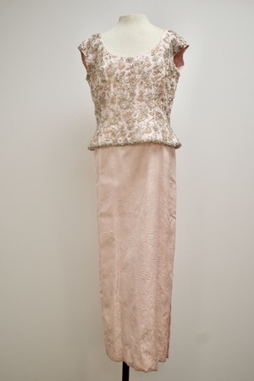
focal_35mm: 34
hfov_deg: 38.4
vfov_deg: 55.1
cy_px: 190
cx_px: 127
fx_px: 365
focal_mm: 23
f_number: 3.8
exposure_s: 1/200
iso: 800
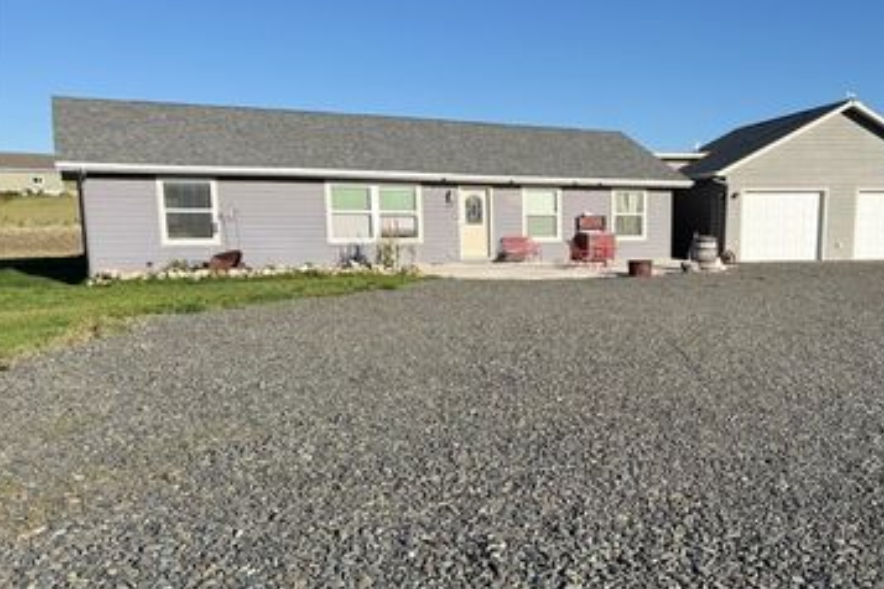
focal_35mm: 35
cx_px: 607
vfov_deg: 37.6
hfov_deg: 53.1
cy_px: 365
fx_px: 859
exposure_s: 1/4673
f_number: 1.78
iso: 80
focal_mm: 6.76
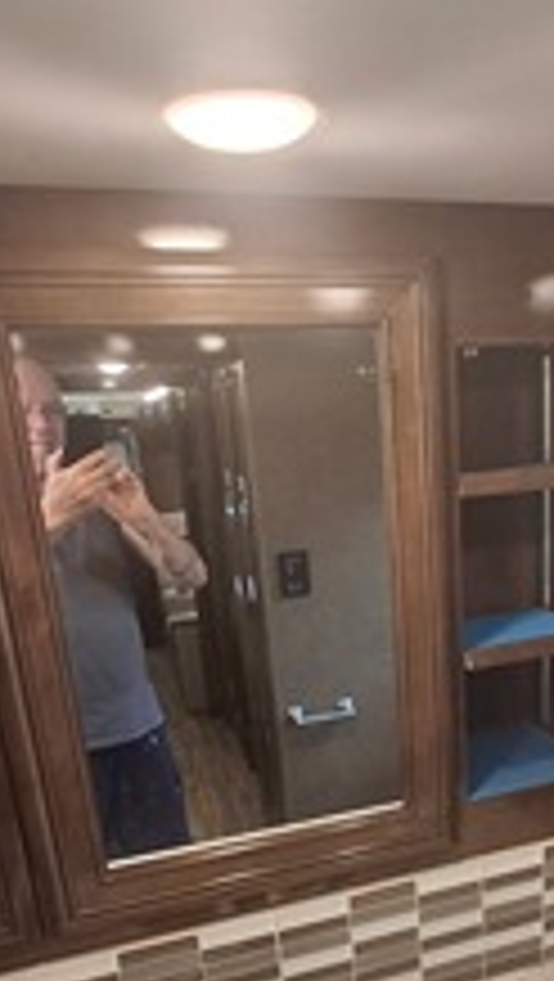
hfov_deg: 36.1
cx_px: 396
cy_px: 684
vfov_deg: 59.0
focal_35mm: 32
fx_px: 834
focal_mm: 1.64
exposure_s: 1/40
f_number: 2.2
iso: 100
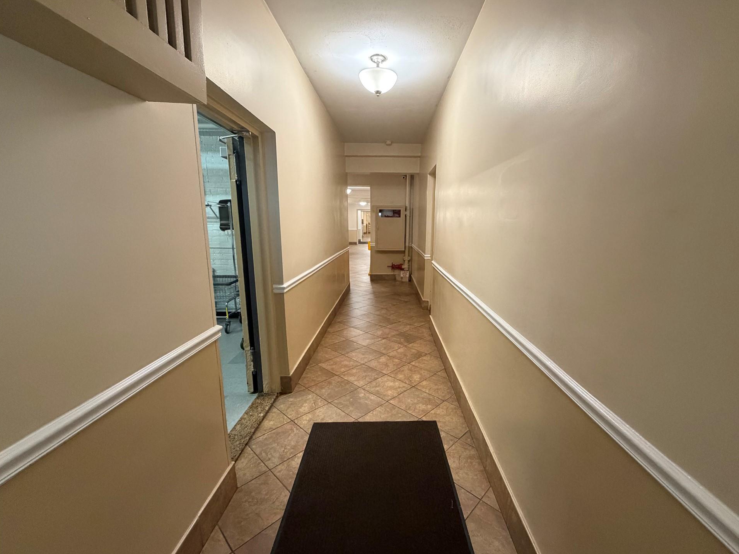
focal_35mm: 15
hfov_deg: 98.0
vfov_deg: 81.8
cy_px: 283
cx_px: 393
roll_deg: -0.8
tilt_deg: -11.3
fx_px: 320
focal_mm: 2.22
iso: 500
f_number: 2.2
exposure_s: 1/60
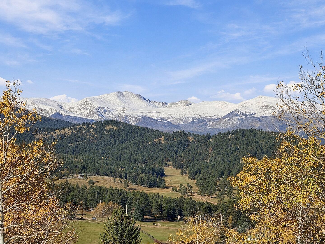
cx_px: 162
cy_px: 122
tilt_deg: +2.7
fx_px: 939
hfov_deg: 19.6
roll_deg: -0.3
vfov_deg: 14.8
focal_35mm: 100
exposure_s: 1/726
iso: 20
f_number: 2.8
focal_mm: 16.9
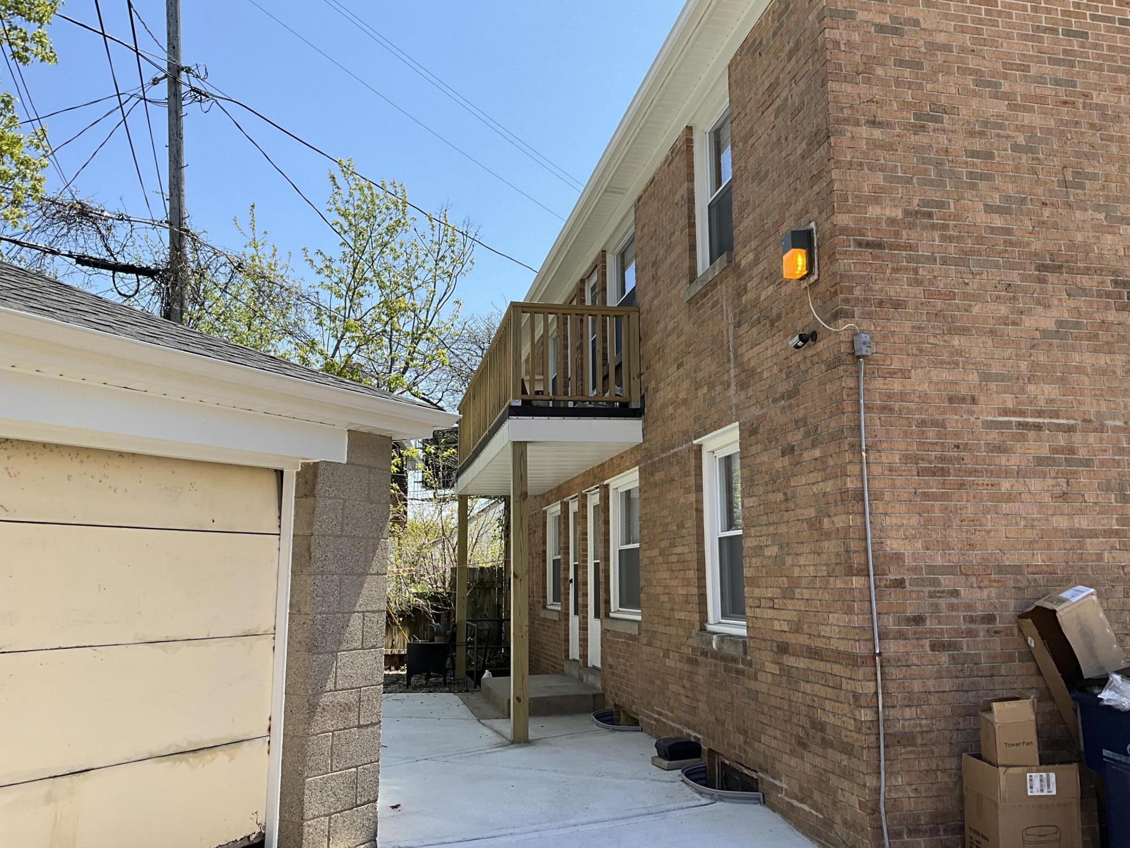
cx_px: 565
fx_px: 947
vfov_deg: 48.2
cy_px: 424
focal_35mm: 29
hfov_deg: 61.7
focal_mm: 3
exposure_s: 1/1279
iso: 25
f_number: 1.8
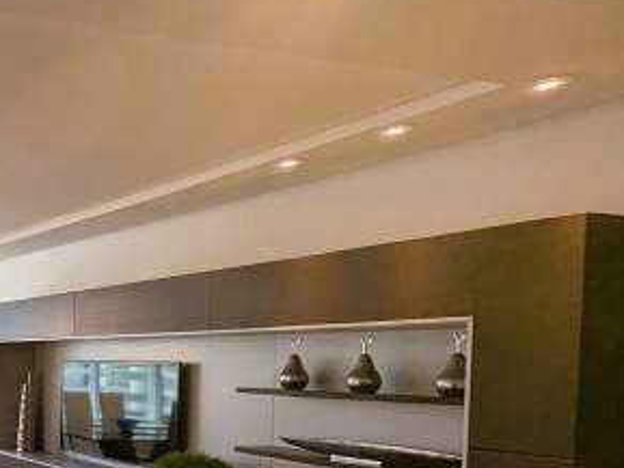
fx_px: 649
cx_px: -192
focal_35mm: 36
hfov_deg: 35.0
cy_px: 375
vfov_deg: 38.2
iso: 46
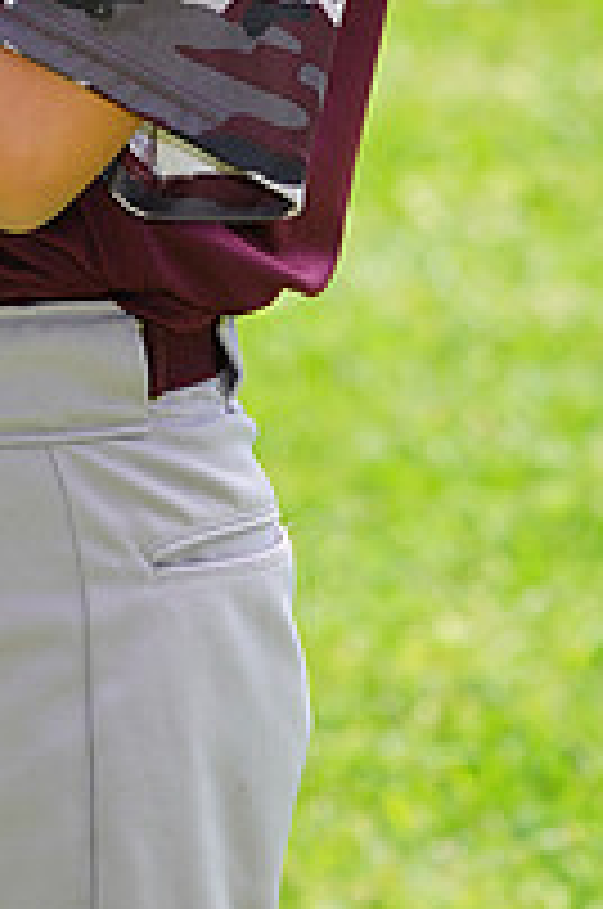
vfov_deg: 3.1
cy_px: -207
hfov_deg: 2.1
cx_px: -140
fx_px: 16613
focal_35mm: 659
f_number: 8
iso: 200
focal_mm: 229
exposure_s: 1/160
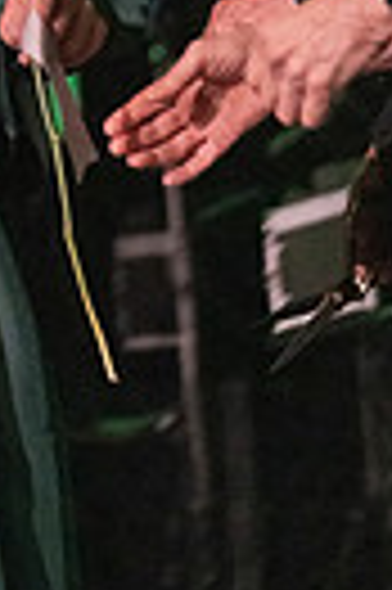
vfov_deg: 4.5
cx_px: -257
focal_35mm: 455
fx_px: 7451
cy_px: -279
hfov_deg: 3.0
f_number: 2.8
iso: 16000
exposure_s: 1/1000
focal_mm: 132
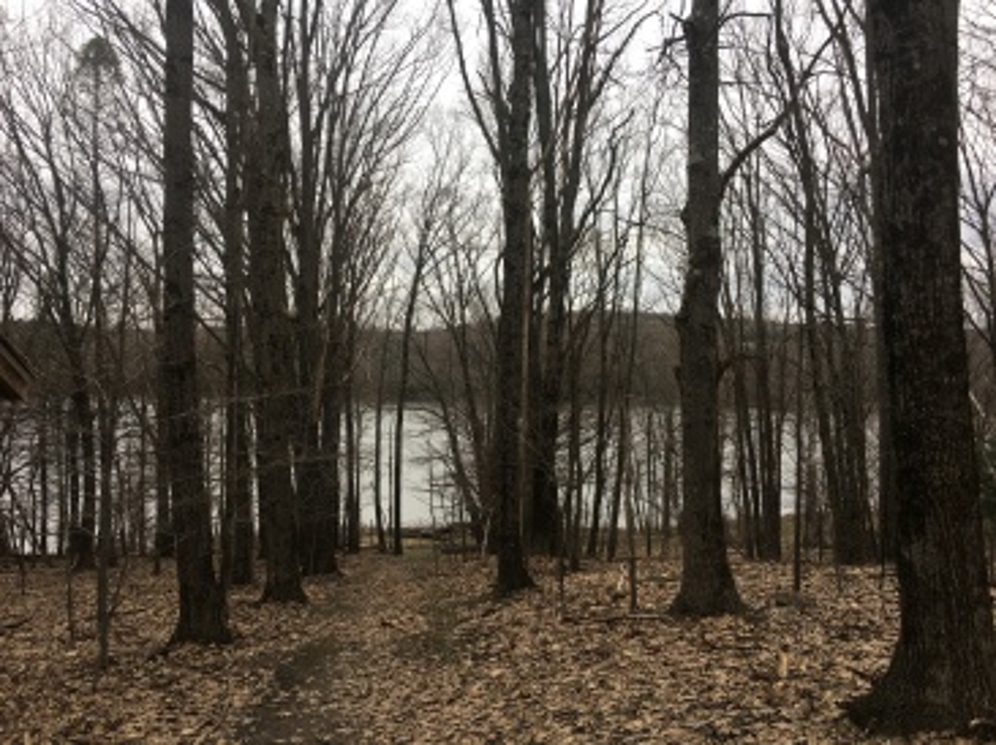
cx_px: 498
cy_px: 372
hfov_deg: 61.7
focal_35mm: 29
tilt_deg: +0.6
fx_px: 834
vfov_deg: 48.2
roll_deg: -1.2
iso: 32
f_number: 2.2
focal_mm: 4.15
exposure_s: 1/120
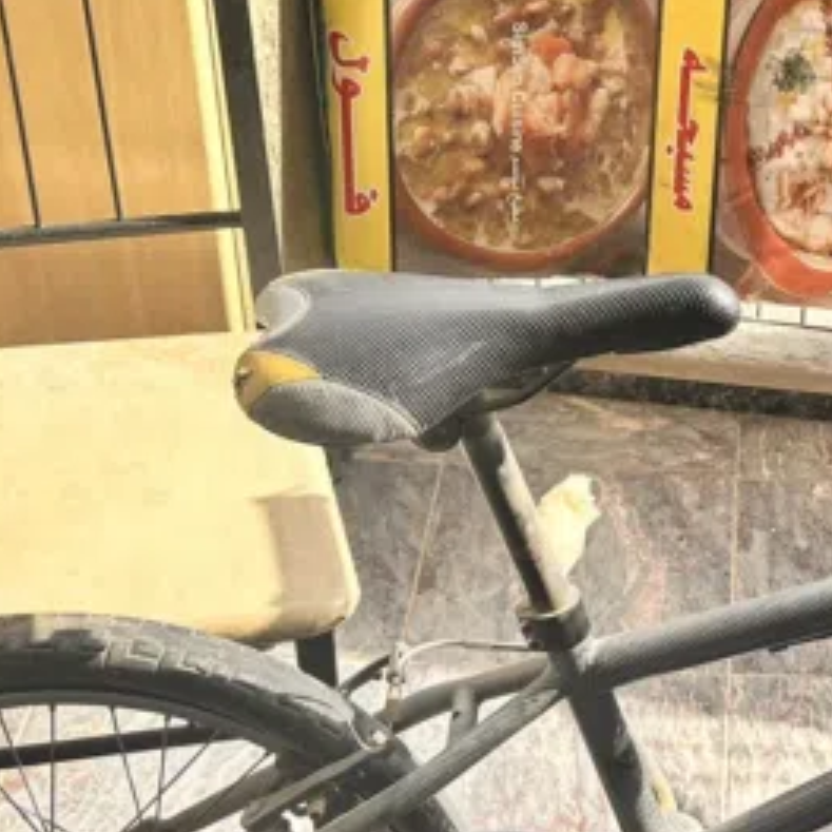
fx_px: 1523
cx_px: 826
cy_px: 563
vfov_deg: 30.3
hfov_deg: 28.7
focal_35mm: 56
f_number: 1.5
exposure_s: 1/1058
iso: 50
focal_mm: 5.7
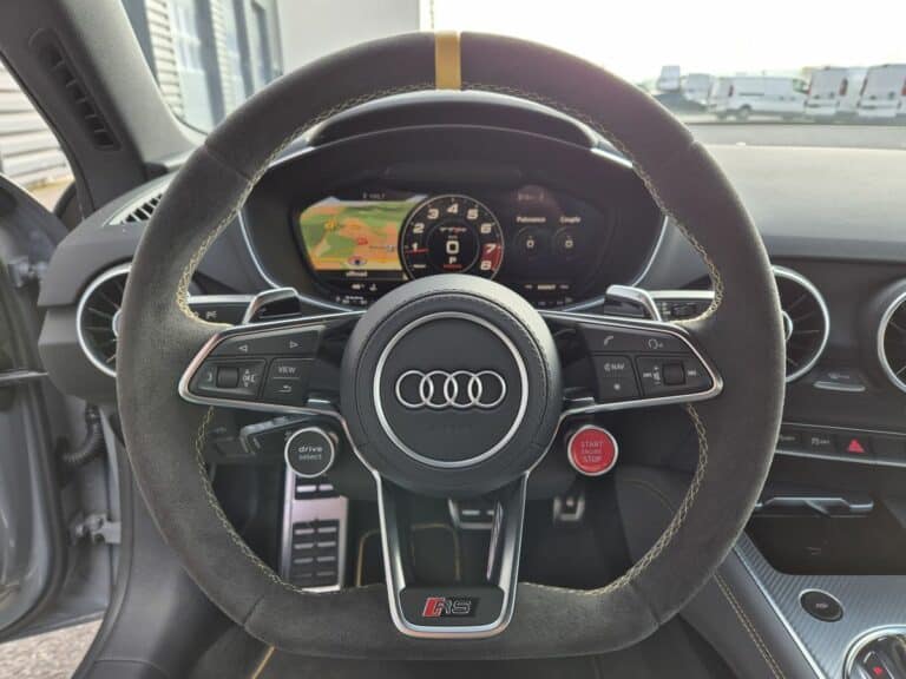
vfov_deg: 58.9
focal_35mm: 23
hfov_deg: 73.9
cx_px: 453
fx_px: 602
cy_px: 340
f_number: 1.8
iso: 50
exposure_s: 1/180
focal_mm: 5.4
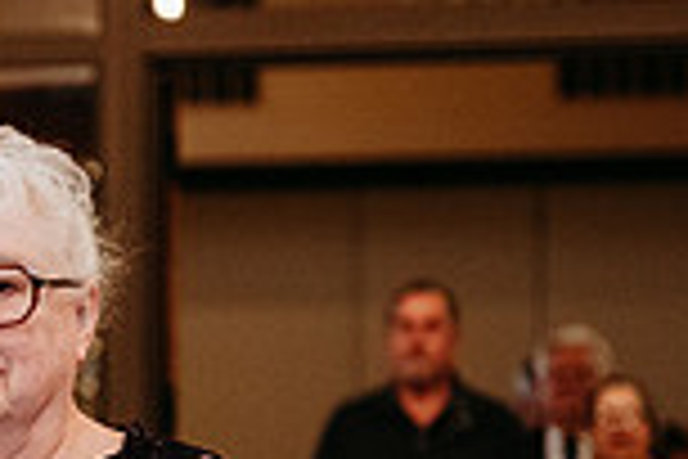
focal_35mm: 273
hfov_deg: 7.4
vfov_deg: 5.0
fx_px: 5217
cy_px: 619
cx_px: -381
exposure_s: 1/200
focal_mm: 70
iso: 2000
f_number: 2.8
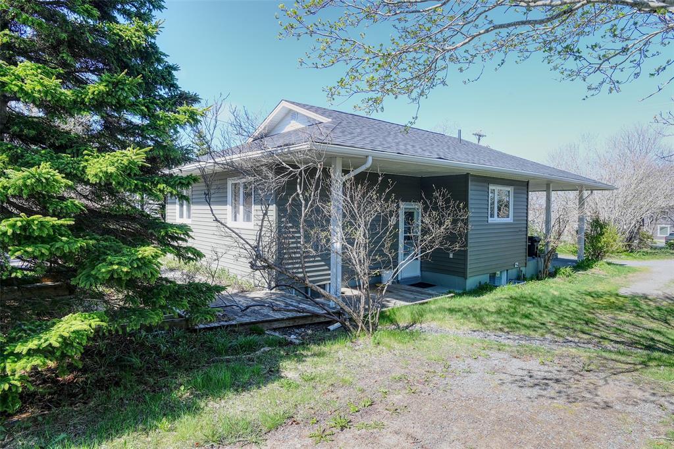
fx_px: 412
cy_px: 224
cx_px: 337
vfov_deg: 57.2
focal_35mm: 22
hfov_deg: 78.6
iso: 160
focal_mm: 22
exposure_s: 1/80
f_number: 11
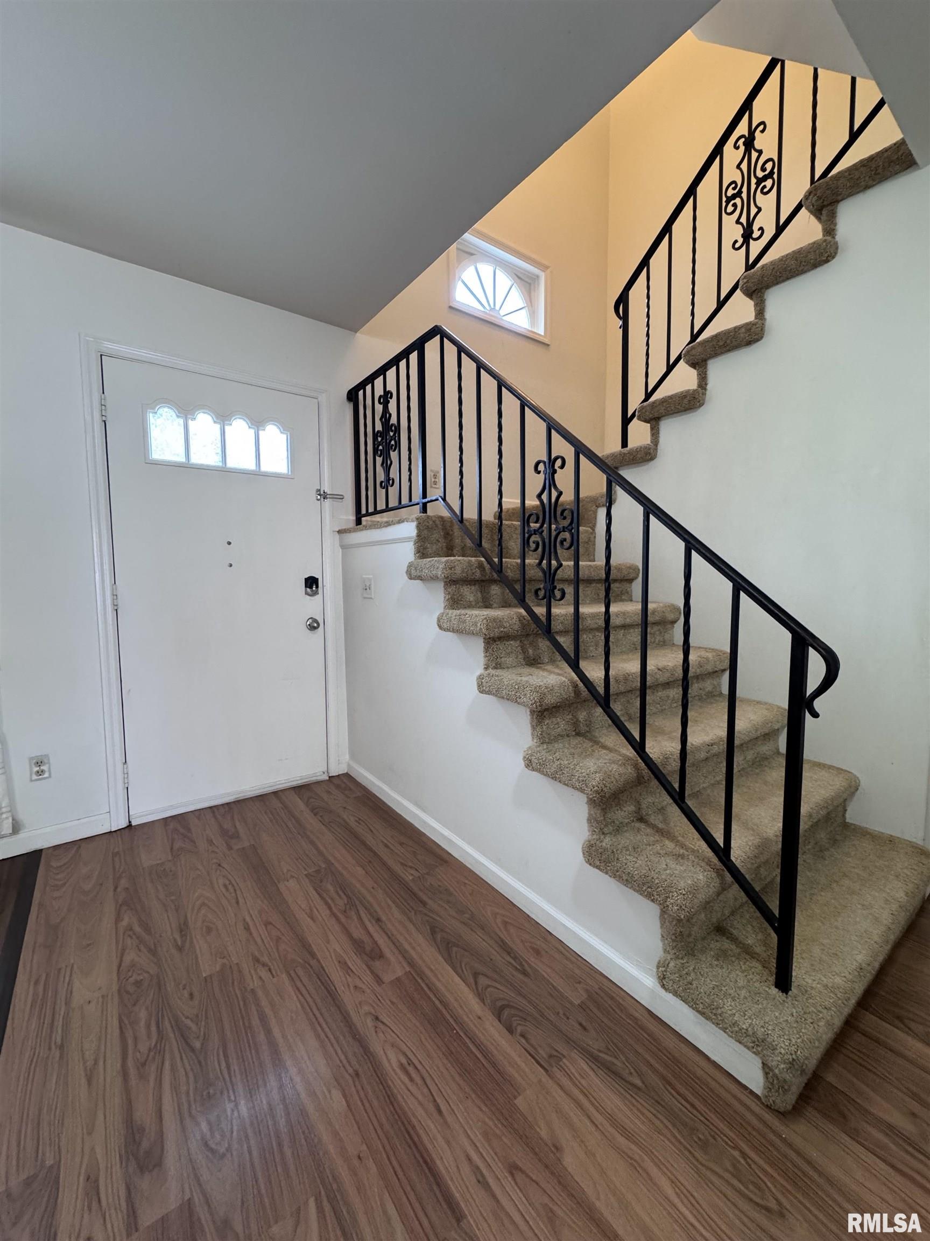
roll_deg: +0.2
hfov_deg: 85.7
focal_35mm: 14
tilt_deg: -5.1
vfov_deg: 102.1
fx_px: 502
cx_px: 465
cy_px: 620
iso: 320
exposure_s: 1/60
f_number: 2.2
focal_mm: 2.22
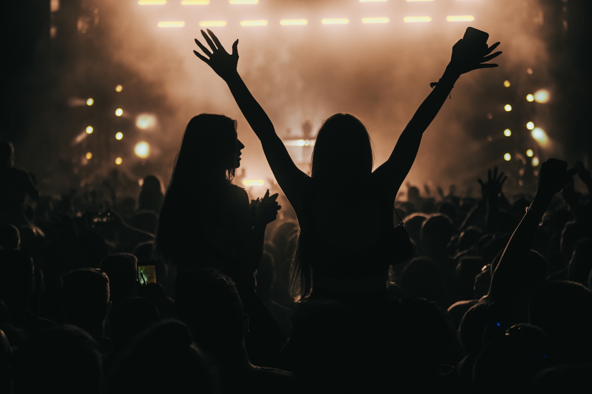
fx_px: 855
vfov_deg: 26.0
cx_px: 296
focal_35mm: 52
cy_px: 197
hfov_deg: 38.2
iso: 500
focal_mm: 52
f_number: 2.8
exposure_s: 1/320
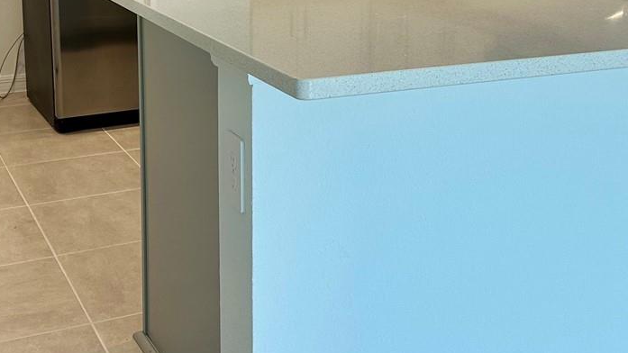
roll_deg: +0.1
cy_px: 13
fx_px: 999
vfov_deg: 19.5
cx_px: 296
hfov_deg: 34.9
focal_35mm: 60
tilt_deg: -9.5
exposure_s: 1/120
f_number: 1.78
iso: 100
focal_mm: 6.86
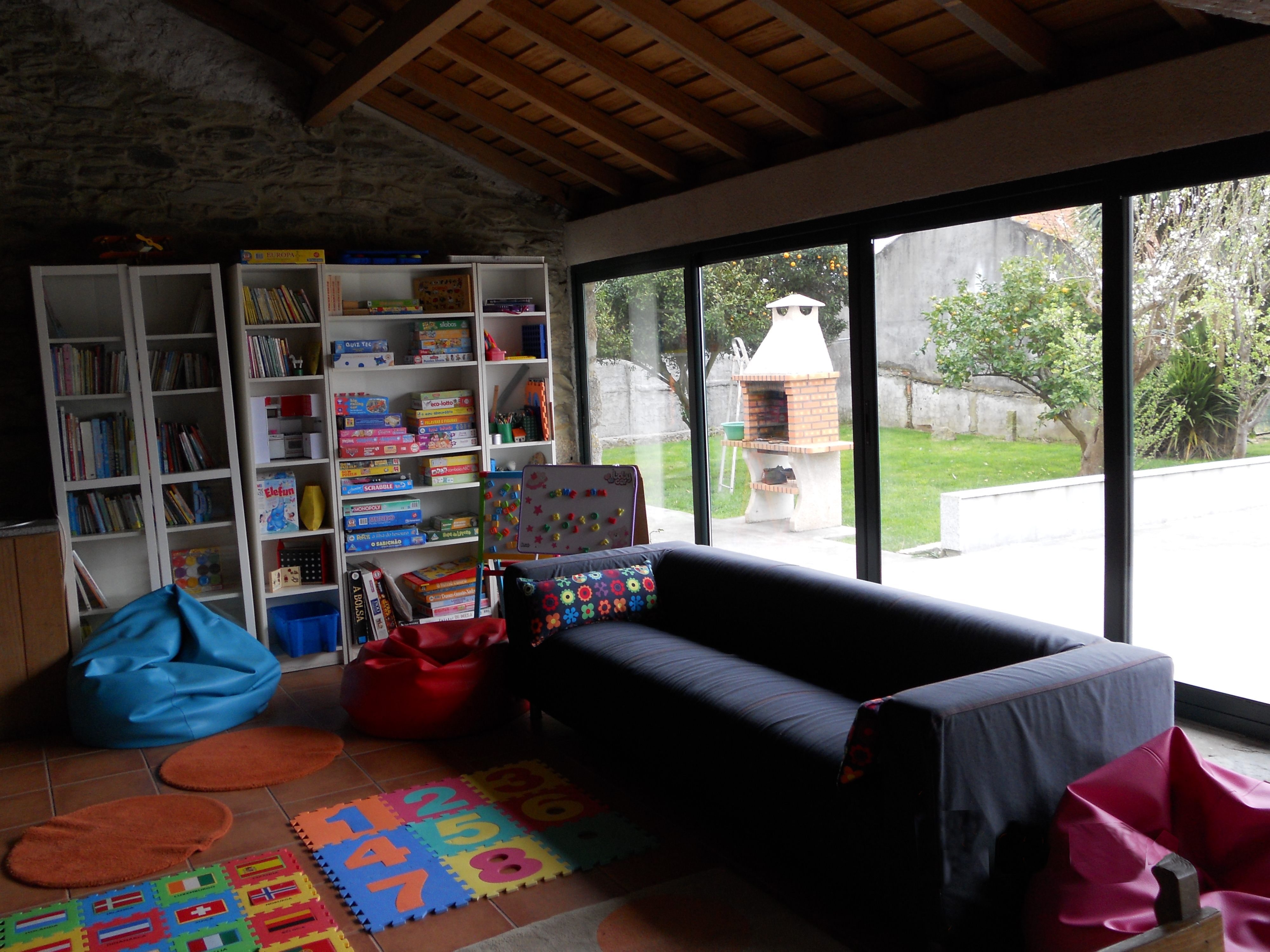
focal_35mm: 32
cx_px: 635
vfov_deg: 44.2
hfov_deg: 56.8
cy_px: 476
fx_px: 1174
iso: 100
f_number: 3.5
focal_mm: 5.8
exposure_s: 1/30
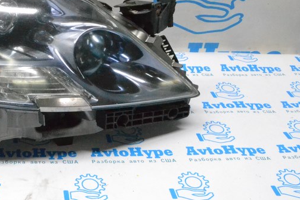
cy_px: 71
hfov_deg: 33.7
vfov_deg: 24.5
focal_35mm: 55
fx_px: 458
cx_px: 13
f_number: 14
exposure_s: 1/80
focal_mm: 18
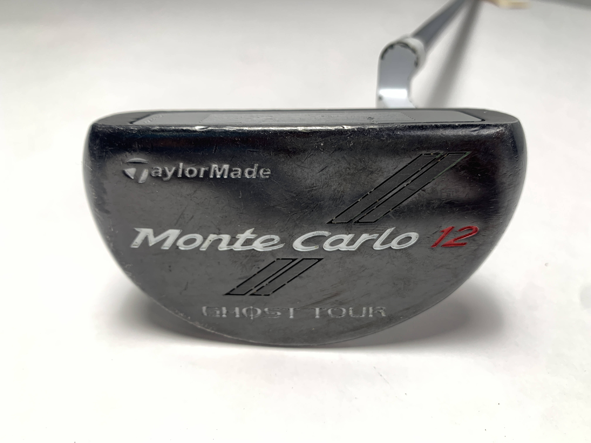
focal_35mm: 26
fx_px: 444
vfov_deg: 53.1
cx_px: 296
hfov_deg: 67.3
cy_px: 222
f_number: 1.8
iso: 50
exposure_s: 1/120
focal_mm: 4.25
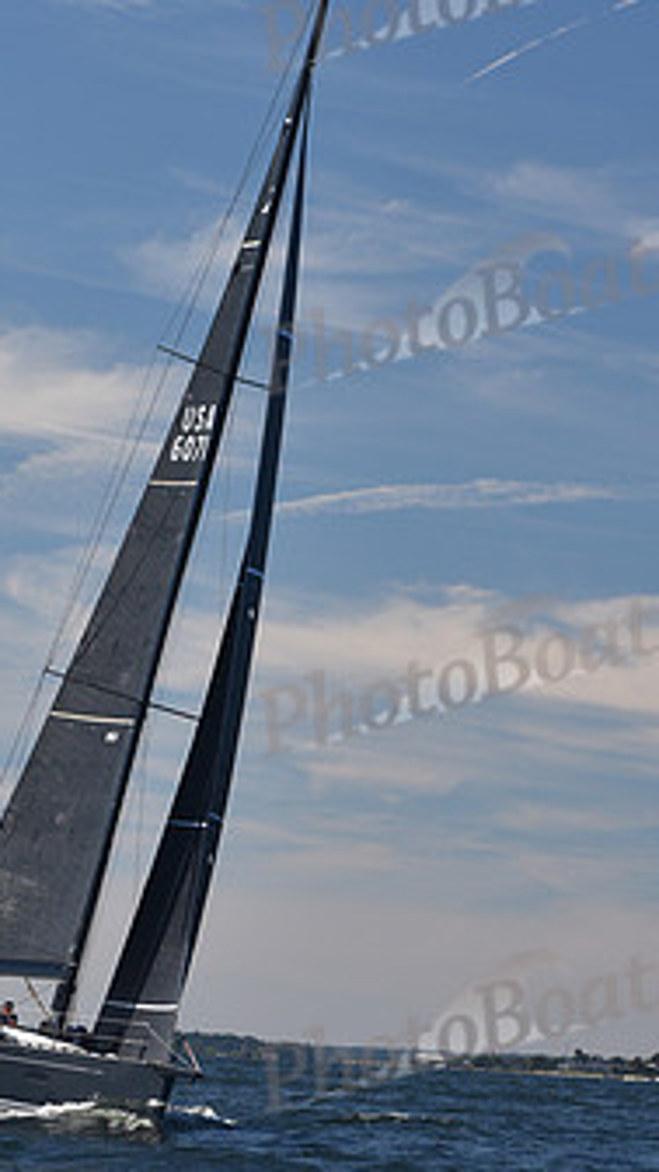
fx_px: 6182
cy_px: 537
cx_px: 78
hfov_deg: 6.1
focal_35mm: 199
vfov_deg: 10.8
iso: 200
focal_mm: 110
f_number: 5
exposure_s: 1/800
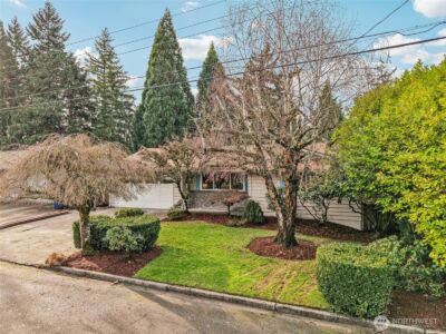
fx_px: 309
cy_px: 167
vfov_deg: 56.8
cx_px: 223
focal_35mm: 24
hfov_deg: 71.6
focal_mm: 8.7
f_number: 1.8
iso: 200
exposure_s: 1/1500
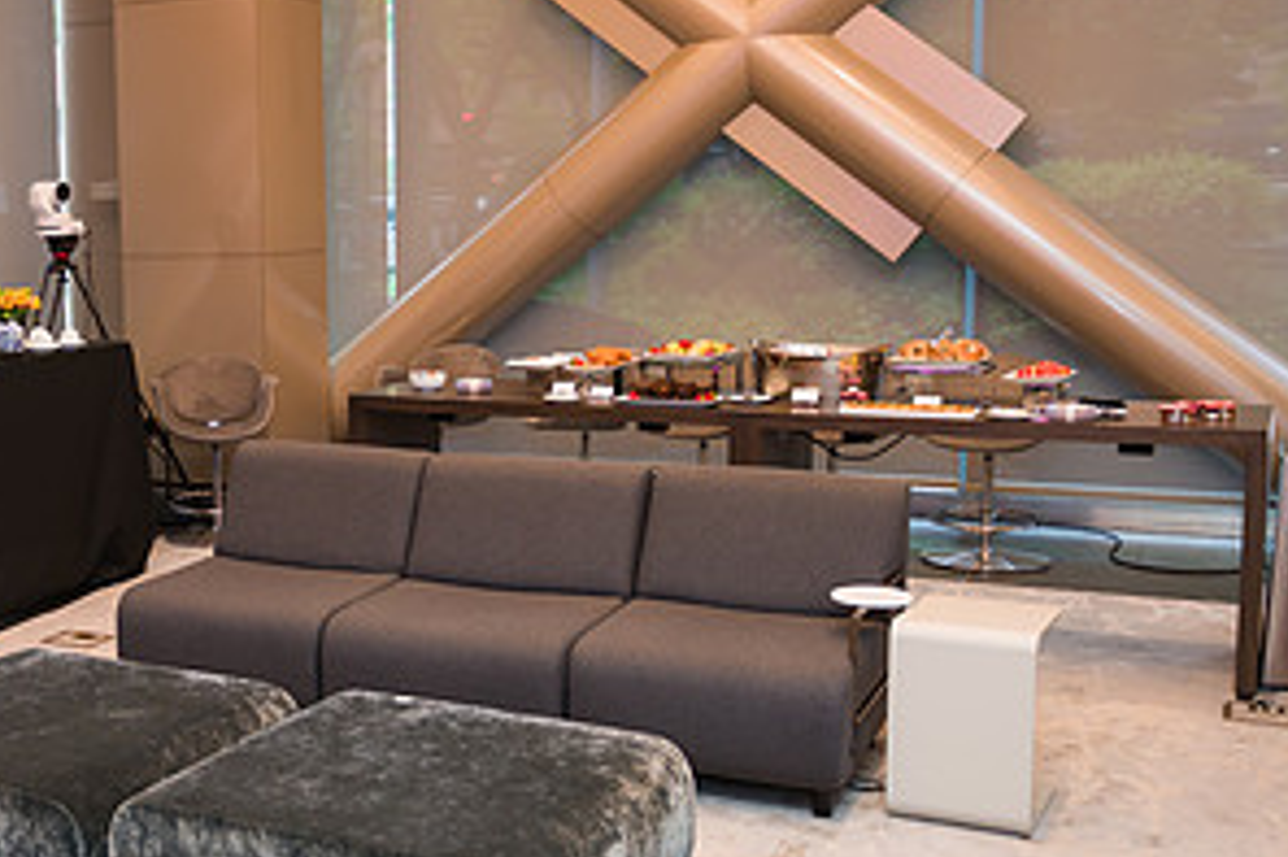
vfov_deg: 28.6
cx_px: 187
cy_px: 426
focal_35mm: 47
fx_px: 1681
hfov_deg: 39.6
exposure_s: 1/200
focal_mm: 24
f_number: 3.2
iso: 400
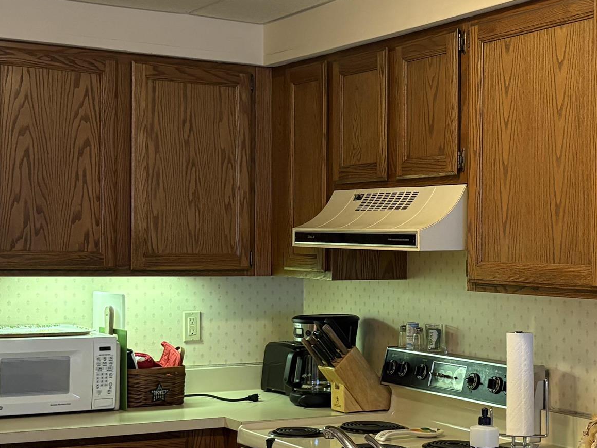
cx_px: 370
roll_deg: -0.5
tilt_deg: -0.5
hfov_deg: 28.1
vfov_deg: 21.3
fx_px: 1190
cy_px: 261
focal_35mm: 69
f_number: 1.6
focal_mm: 5.96
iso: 250
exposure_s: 1/60
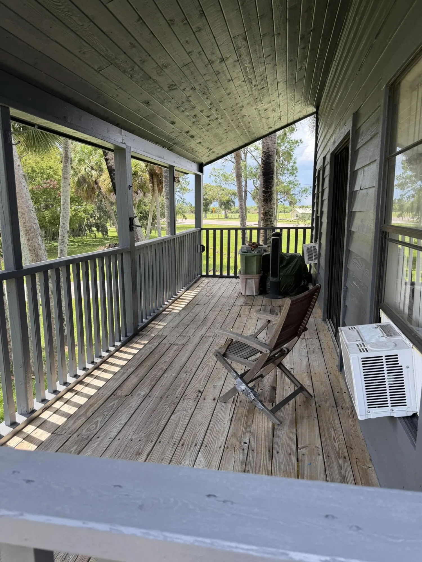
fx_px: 390
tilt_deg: -10.6
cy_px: 281
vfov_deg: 71.6
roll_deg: +0.4
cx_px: 211
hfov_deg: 56.8
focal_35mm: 24
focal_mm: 6.76
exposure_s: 1/878
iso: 100
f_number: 1.78
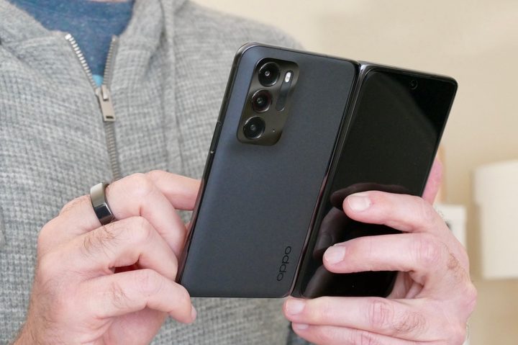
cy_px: 172
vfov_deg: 20.9
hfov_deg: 31.0
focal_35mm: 65
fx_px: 935
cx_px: 259
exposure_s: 1/30
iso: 1600
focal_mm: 23.65
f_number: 4.5
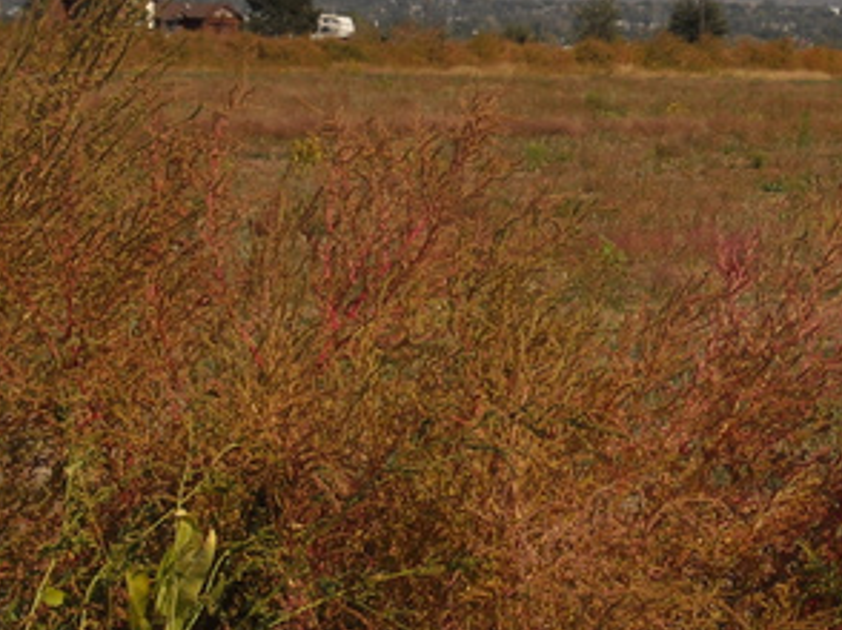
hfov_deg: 10.2
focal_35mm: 194
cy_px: 218
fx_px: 4715
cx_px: 599
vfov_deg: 7.6
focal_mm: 15.7
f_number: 5.1
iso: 64
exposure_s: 1/800
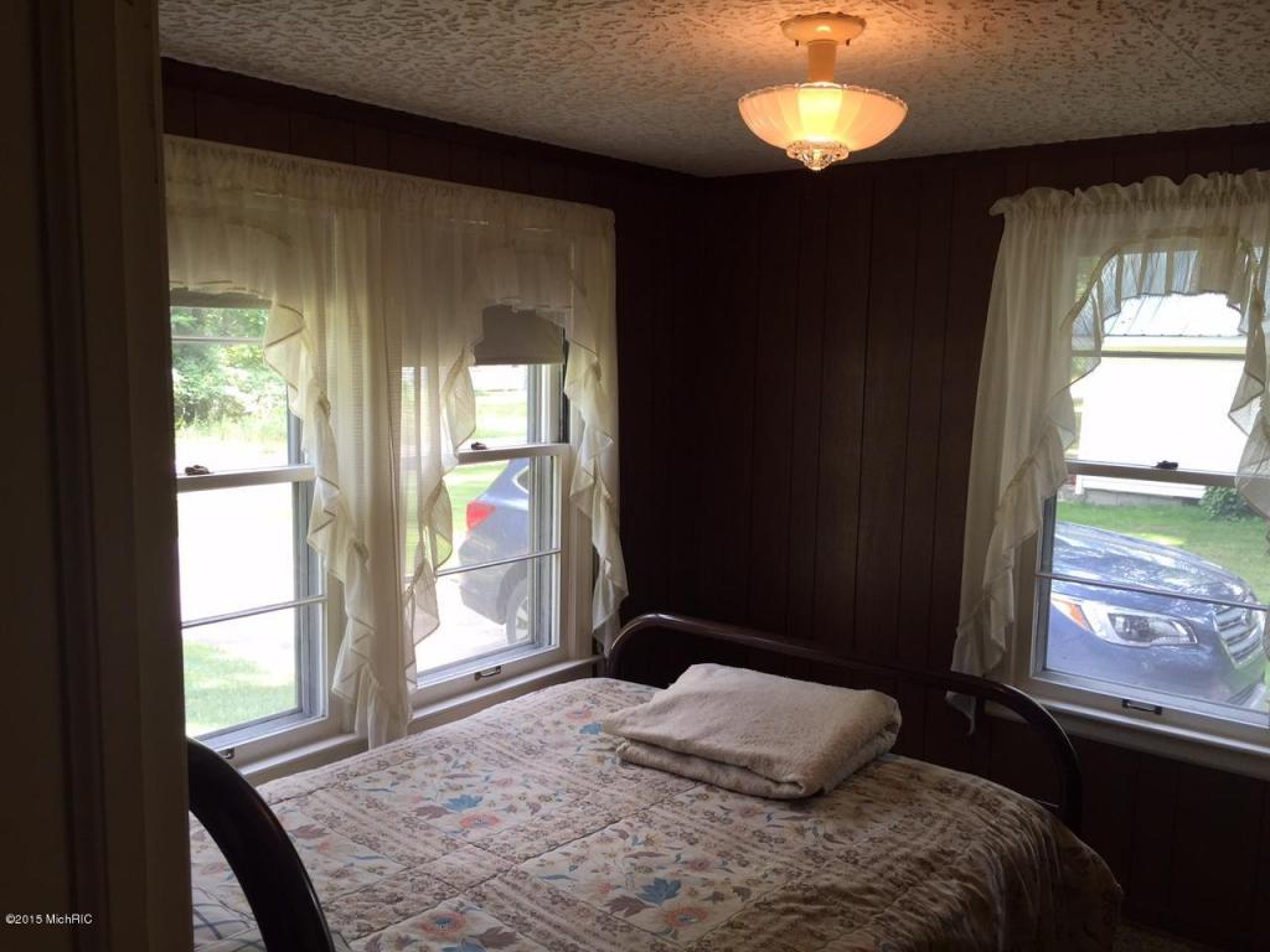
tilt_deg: -7.6
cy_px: 476
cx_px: 635
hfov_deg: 61.7
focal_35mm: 29
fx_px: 1064
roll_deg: -1.7
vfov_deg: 48.2
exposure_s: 1/60
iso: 32
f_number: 2.2
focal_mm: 4.15
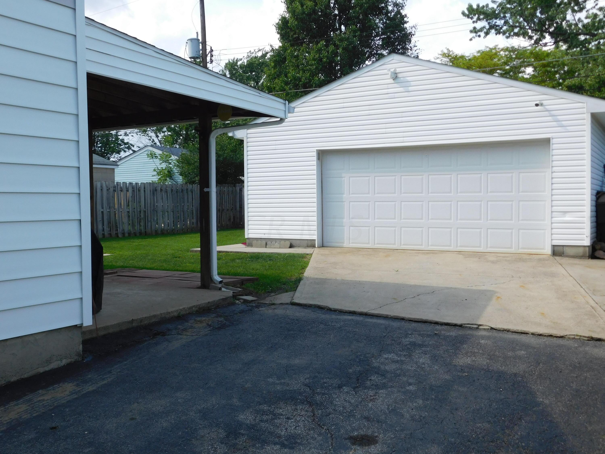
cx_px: 302
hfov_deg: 51.4
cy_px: 227
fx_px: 629
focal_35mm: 36
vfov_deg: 39.7
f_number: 3.5
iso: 125
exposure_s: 1/800
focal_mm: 6.3
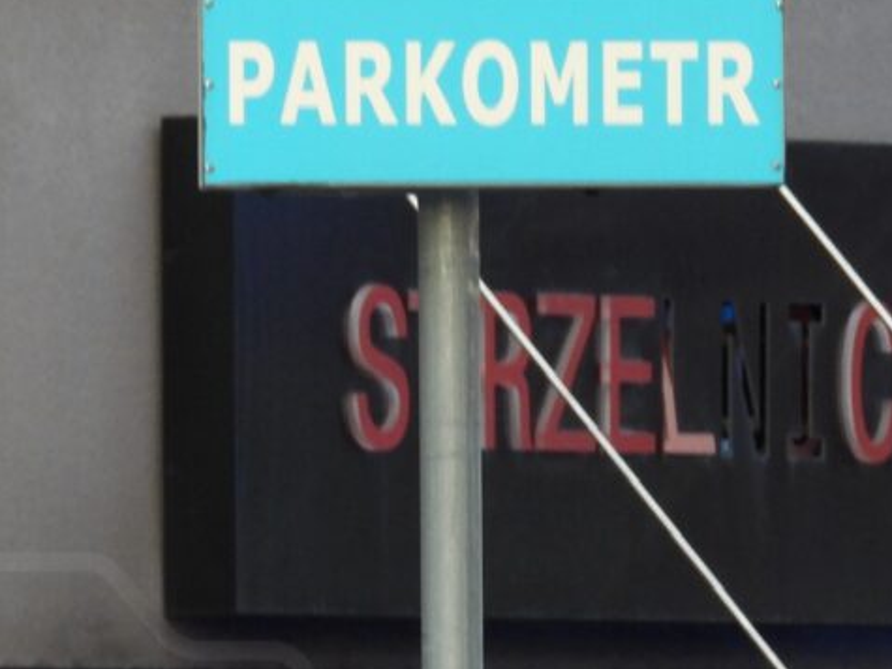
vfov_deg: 1.0
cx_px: 659
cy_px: 618
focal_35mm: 1509
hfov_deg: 1.3
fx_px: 38875
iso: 450
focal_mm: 126
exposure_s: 1/60
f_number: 5
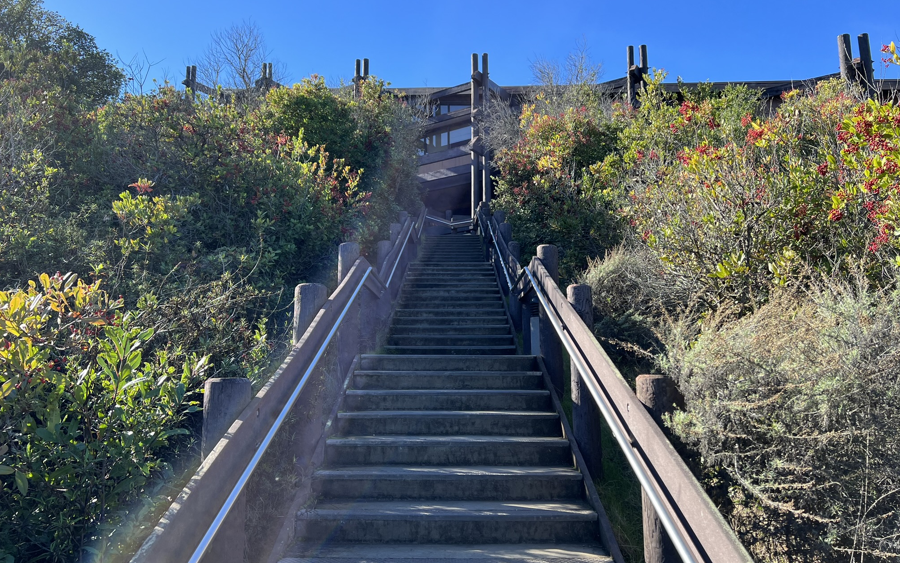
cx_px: 444
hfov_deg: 66.5
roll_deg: +0.2
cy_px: 269
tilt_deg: +8.9
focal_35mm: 28
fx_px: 687
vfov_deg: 44.5
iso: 50
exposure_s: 1/1159
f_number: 1.5
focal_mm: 5.7
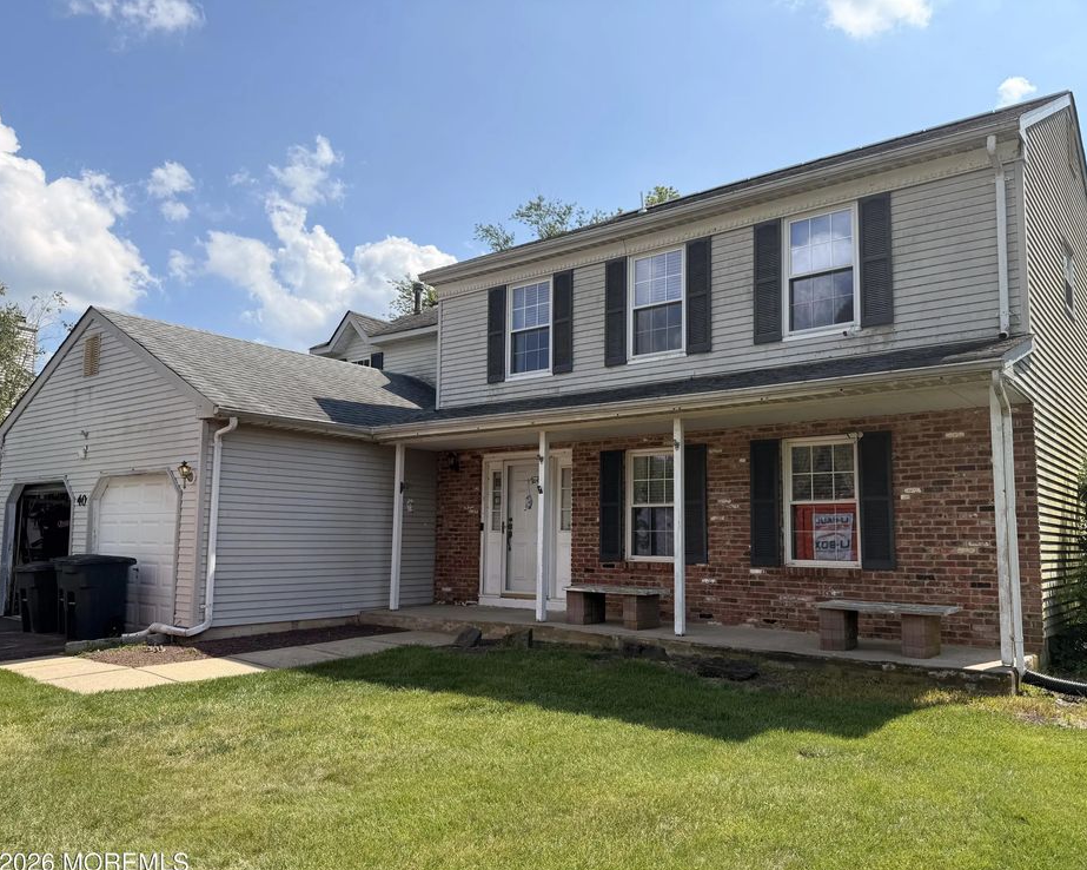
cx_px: 581
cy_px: 452
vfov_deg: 54.9
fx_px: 836
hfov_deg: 66.0
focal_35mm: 26
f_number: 1.78
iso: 80
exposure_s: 1/4673
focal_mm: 6.76
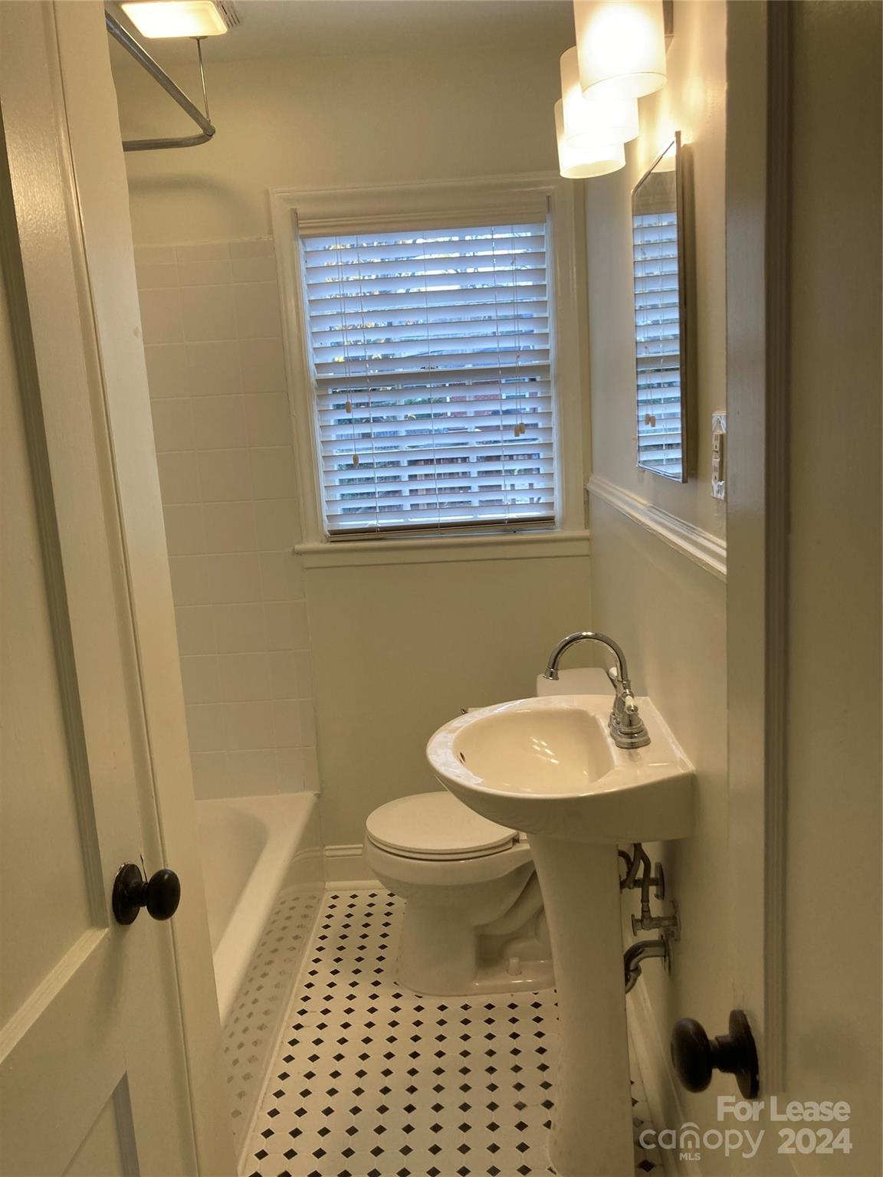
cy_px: 588
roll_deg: +3.0
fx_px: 952
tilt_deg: -7.5
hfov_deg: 49.7
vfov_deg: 63.4
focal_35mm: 28
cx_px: 442
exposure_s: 1/120
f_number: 1.8
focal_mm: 3.99
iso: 40
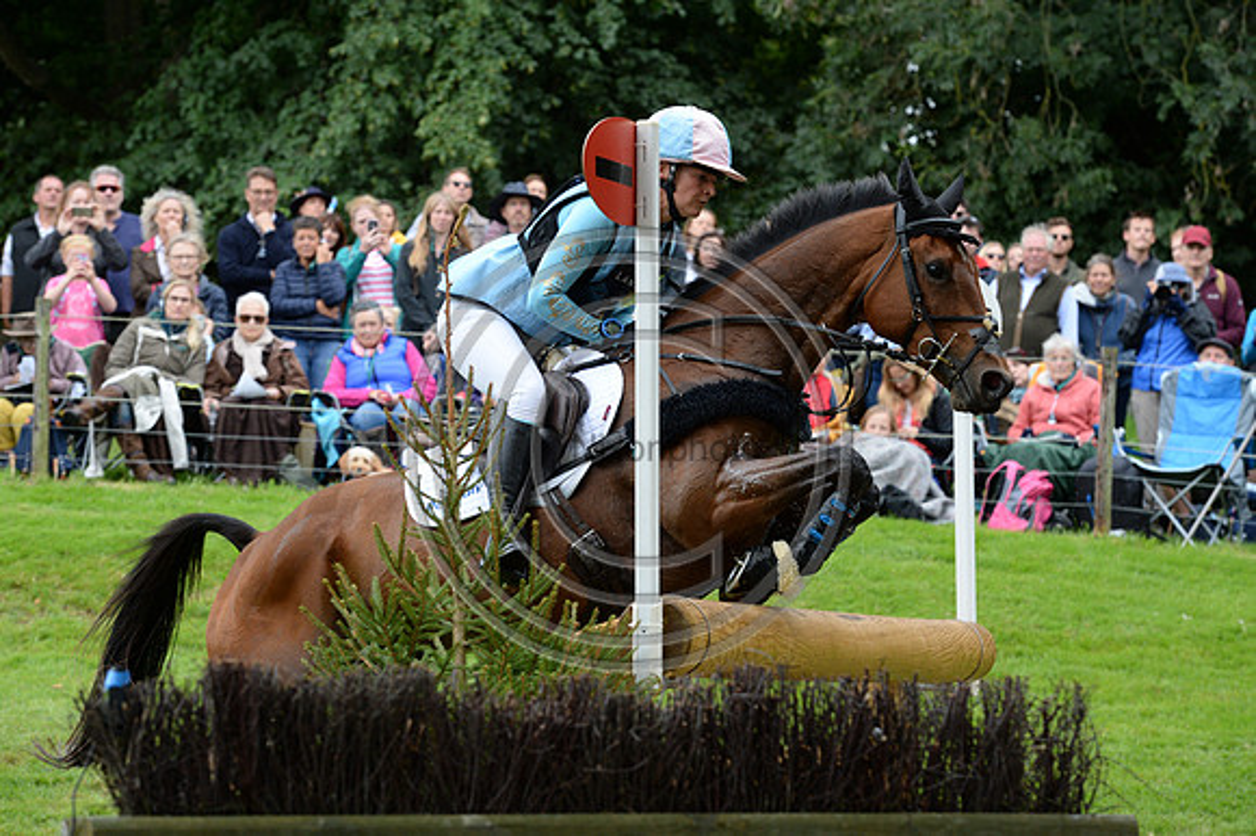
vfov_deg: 10.5
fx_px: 4533
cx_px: 628
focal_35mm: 130
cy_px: 418
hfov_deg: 15.8
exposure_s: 1/1000
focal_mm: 130
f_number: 6.3
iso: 2000
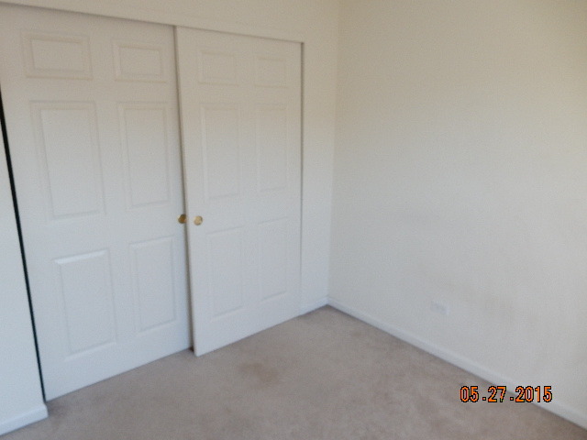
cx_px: 294
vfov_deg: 54.9
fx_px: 424
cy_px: 220
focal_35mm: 25
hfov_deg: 69.4
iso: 160
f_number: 3.7
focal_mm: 4.5
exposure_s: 1/30
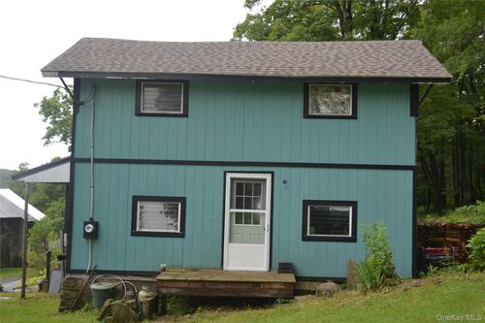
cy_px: 162
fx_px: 606
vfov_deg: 29.8
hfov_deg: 43.6
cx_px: 242
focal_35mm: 45
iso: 110
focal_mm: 30
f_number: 4.5
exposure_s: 1/200
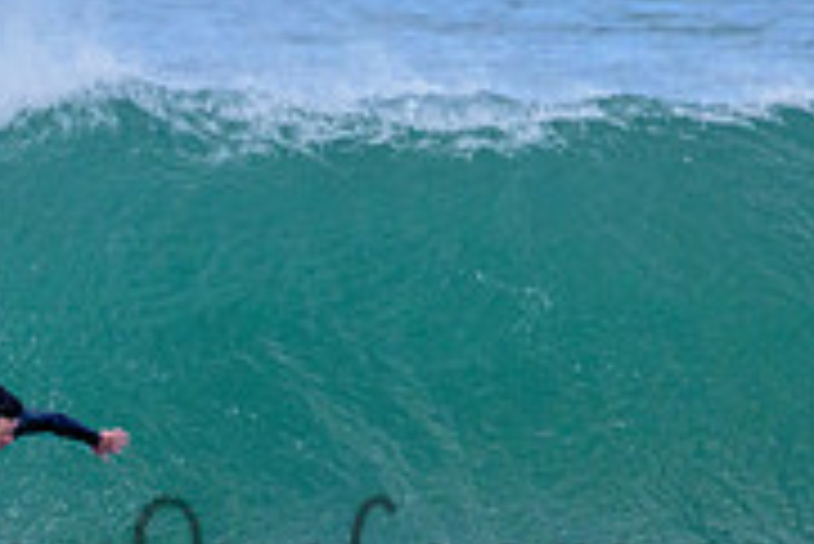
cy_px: 528
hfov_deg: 0.8
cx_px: 328
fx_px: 57952
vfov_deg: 0.5
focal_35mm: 2561
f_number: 11
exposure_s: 1/2000
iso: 2000
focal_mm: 800
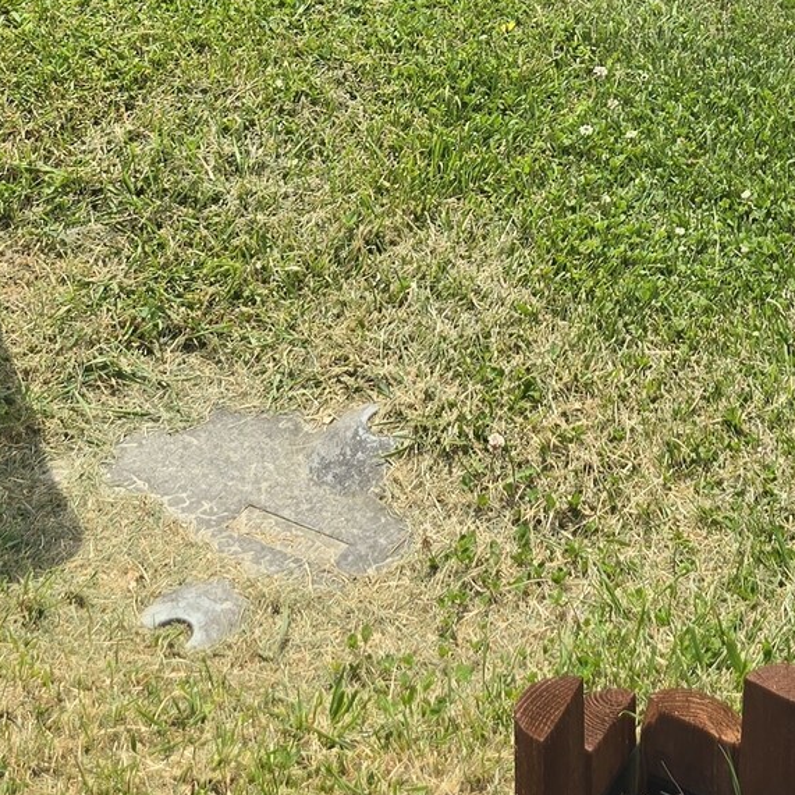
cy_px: -782
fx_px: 2131
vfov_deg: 16.3
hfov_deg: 21.1
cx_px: 529
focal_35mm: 82
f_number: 1.7
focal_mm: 6.3
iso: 12
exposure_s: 1/1047
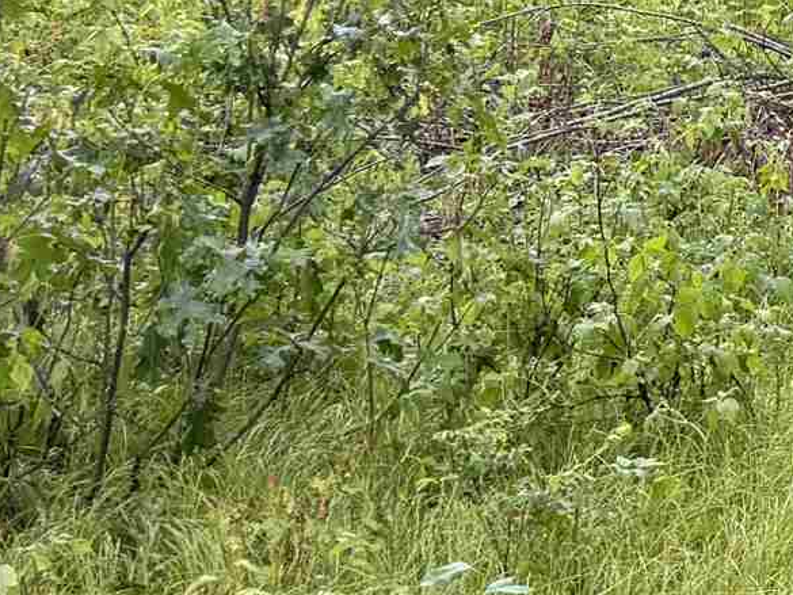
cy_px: -609
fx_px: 2887
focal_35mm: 126
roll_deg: -1.4
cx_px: 1613
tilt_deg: +4.8
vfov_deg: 10.7
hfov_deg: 13.3
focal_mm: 6.76
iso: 100
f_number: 1.78
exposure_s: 1/539
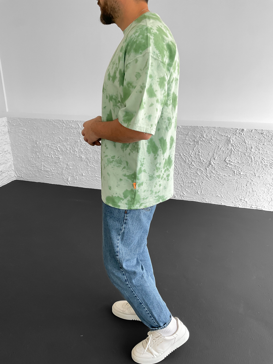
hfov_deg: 48.2
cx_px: 136
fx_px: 305
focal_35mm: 29
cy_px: 182
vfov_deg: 61.7
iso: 40
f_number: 1.8
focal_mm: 3
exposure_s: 1/120
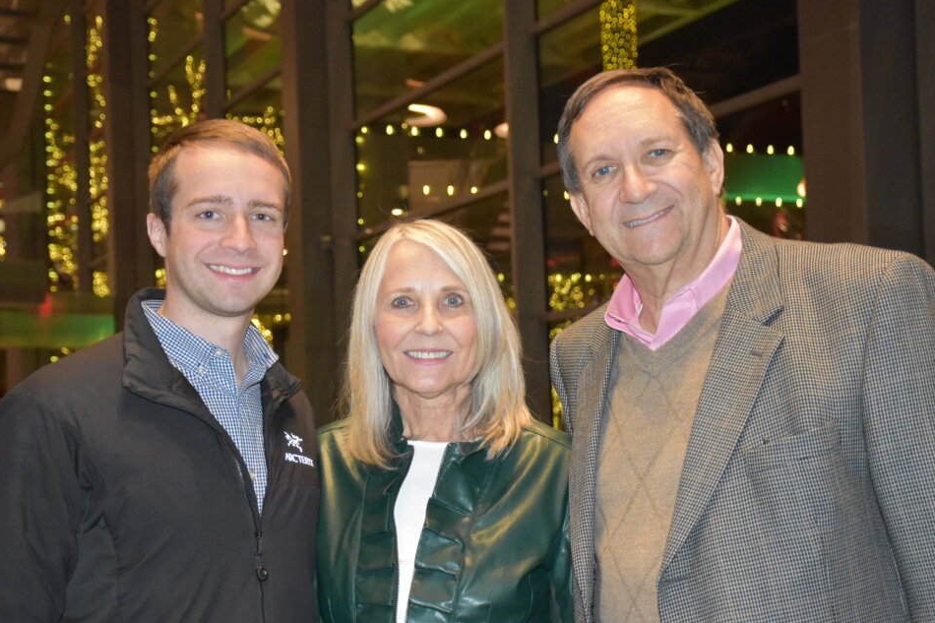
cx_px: 410
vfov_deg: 23.4
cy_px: 317
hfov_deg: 34.4
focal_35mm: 58
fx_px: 1506
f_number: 4.2
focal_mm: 34
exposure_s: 1/60
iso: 4500
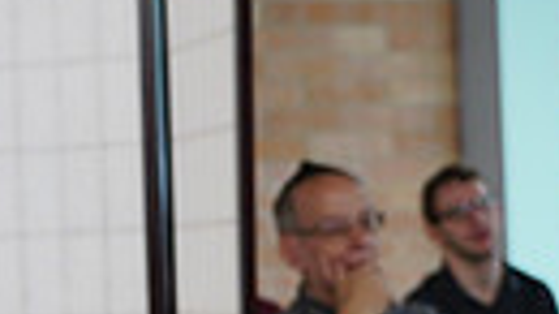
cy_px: 424
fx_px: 2711
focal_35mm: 183
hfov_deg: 11.5
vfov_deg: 6.6
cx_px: -125
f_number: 4.5
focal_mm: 39
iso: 2000
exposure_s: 1/100
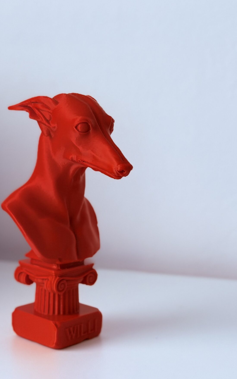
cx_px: 14
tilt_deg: -9.4
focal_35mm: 74
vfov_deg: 27.8
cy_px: 179
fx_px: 765
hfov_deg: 17.3
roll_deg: +0.6
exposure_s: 1/60
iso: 250
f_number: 1.78
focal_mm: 6.76
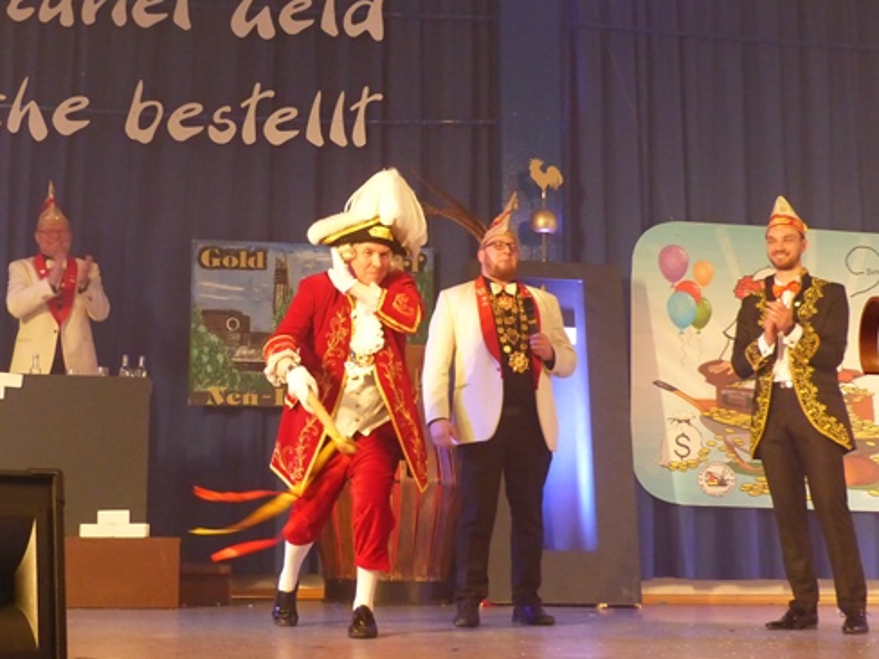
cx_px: 330
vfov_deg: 24.8
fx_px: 1498
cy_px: 322
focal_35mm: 59
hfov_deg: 32.5
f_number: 2.8
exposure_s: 1/60
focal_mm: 8.1
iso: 640
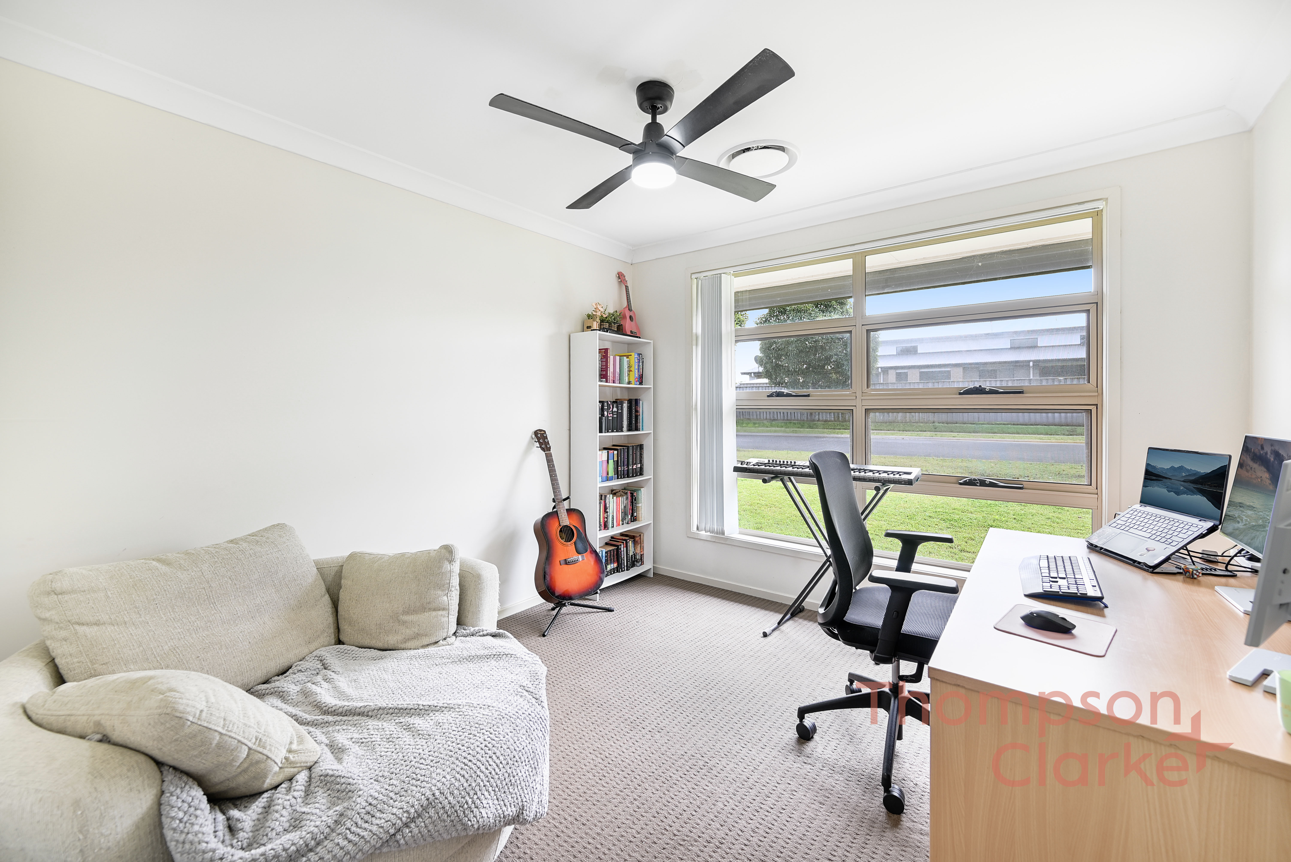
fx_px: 502
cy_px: 431
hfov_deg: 104.2
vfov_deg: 81.3
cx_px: 646
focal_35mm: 14
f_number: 4.5
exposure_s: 1/10
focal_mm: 14
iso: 100
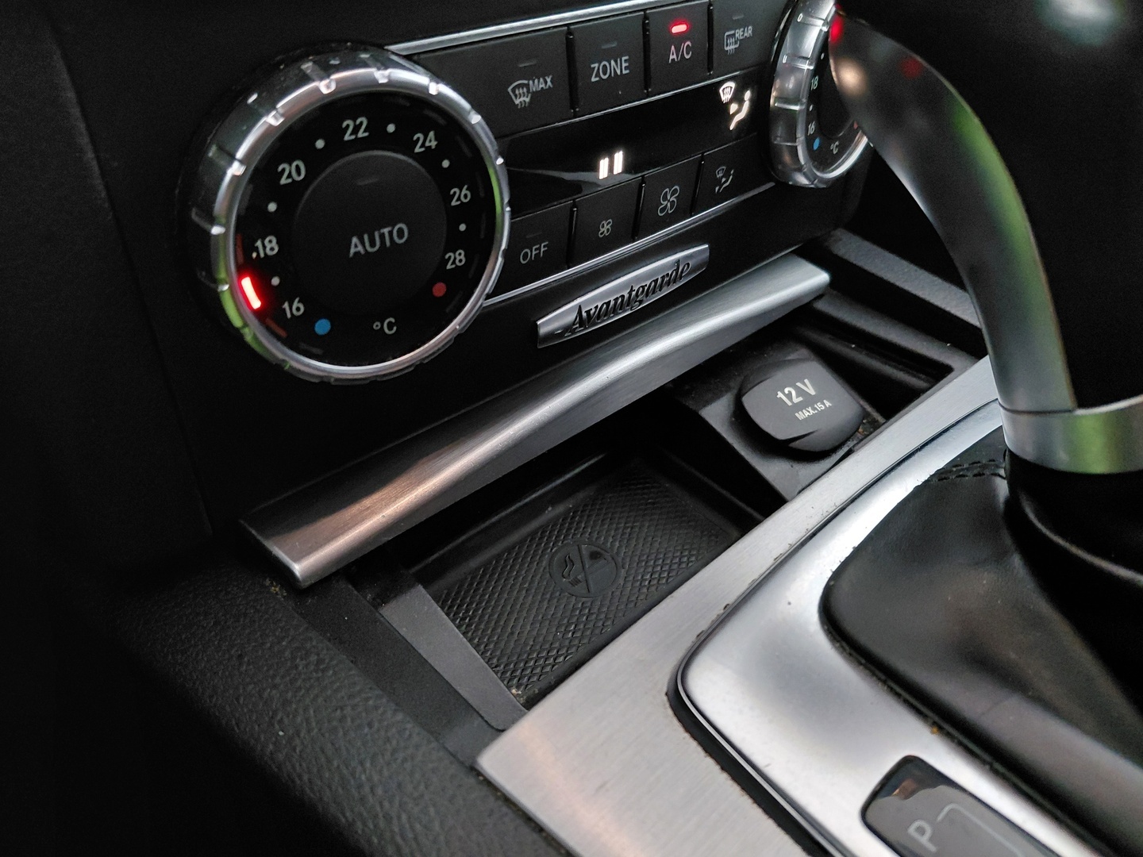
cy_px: 428
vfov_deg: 54.9
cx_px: 572
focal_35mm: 25
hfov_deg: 69.4
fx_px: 825
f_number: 1.8
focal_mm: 4.69
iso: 500
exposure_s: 1/25
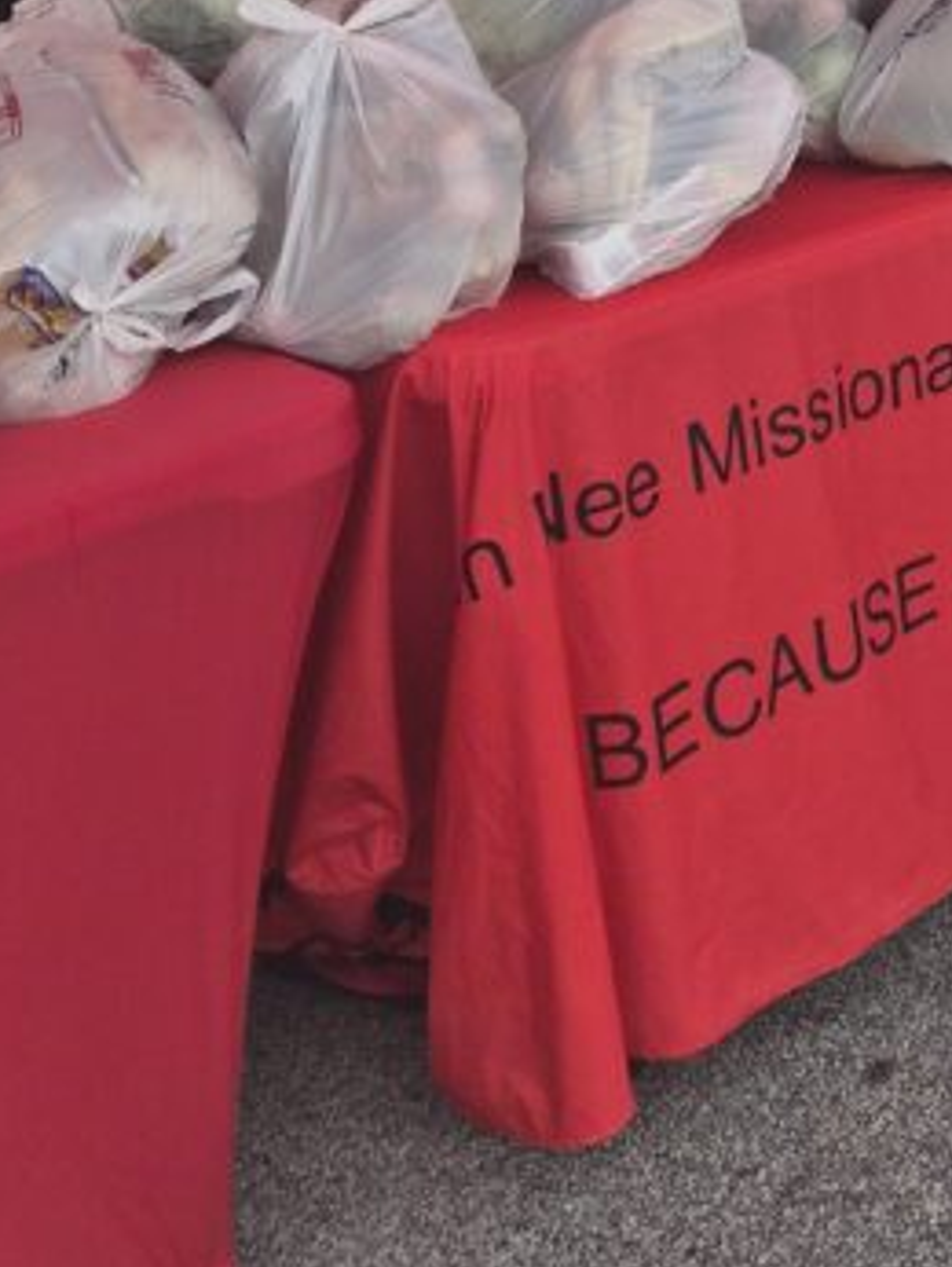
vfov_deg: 26.0
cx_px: 1311
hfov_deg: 19.6
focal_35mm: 68
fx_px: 2490
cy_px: -187
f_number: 1.8
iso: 80
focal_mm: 5.4
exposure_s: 1/7504
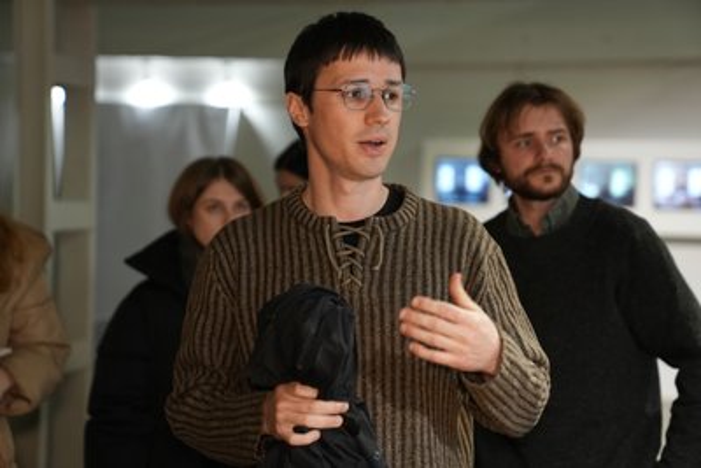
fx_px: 1363
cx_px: 350
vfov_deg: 19.5
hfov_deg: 28.8
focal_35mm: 70
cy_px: 234
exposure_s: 1/160
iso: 4000
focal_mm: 70
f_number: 2.8
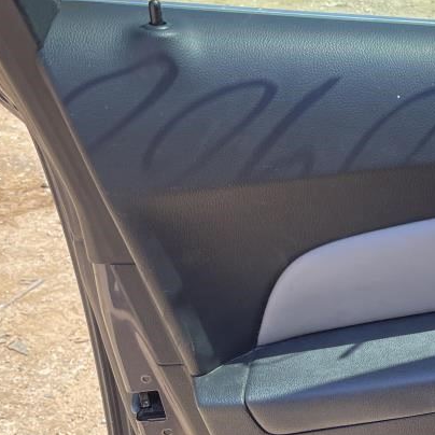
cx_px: 595
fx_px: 995
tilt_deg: -30.8
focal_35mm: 70
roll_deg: -2.4
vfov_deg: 24.3
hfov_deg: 21.7
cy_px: 342
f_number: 1.6
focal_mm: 5.1
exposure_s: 1/486
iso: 32
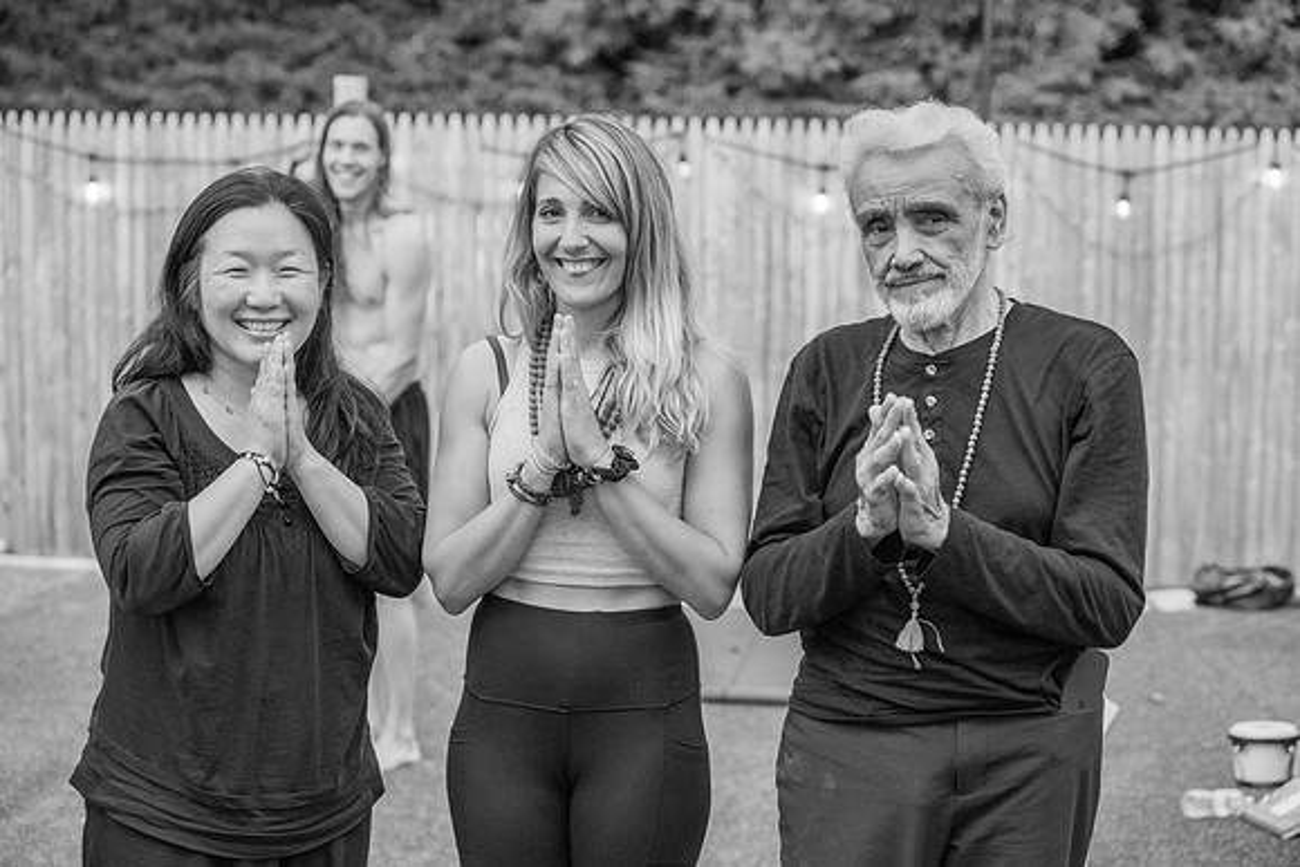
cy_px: 434
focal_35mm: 70
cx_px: 650
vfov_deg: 19.5
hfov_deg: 28.8
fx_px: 2528
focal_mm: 70
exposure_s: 1/200
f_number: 4
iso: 2000
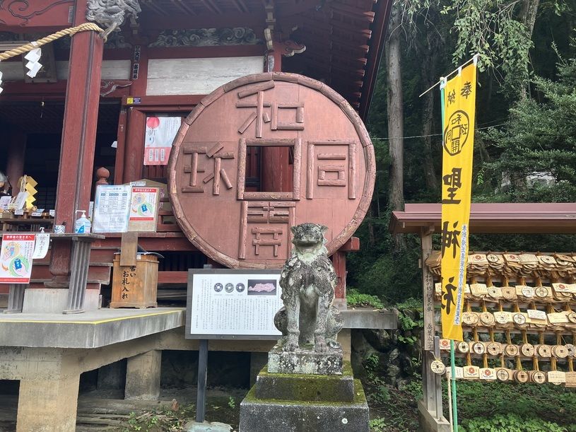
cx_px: 288
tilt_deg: +10.6
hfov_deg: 63.5
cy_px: 216
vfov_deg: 49.7
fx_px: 466
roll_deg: -1.6
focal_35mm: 28
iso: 50
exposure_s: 1/121
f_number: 1.8
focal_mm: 3.99
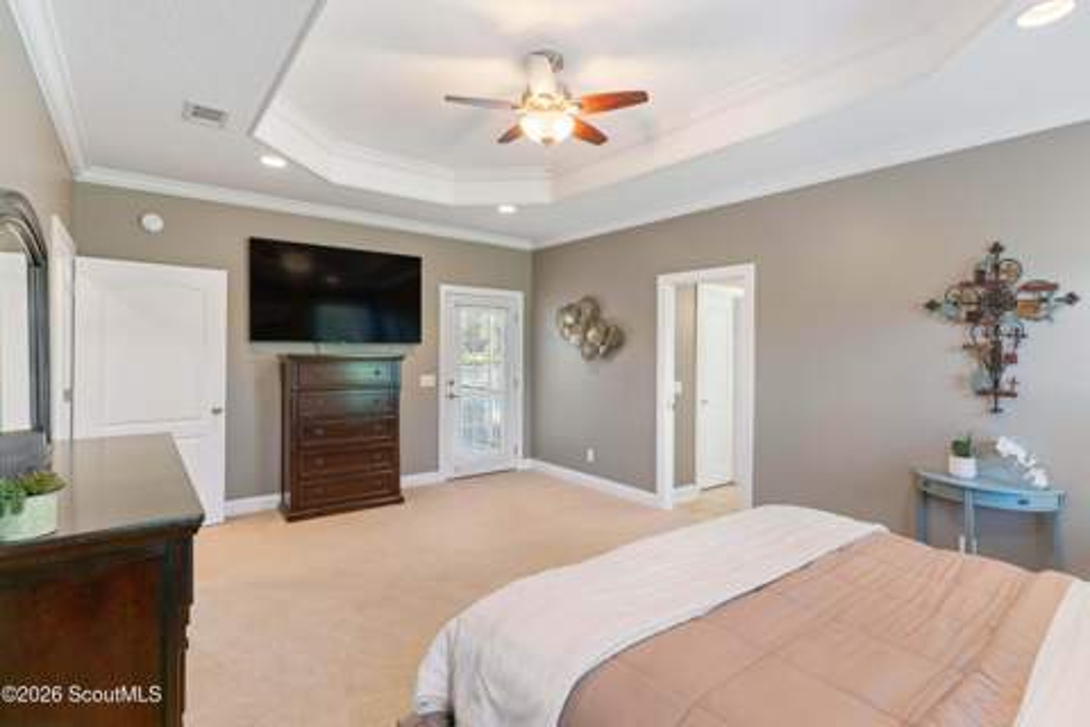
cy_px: 364
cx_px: 545
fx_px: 515
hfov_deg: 93.3
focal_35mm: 17
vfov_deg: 70.4
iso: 250
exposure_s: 1/5
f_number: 8
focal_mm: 17
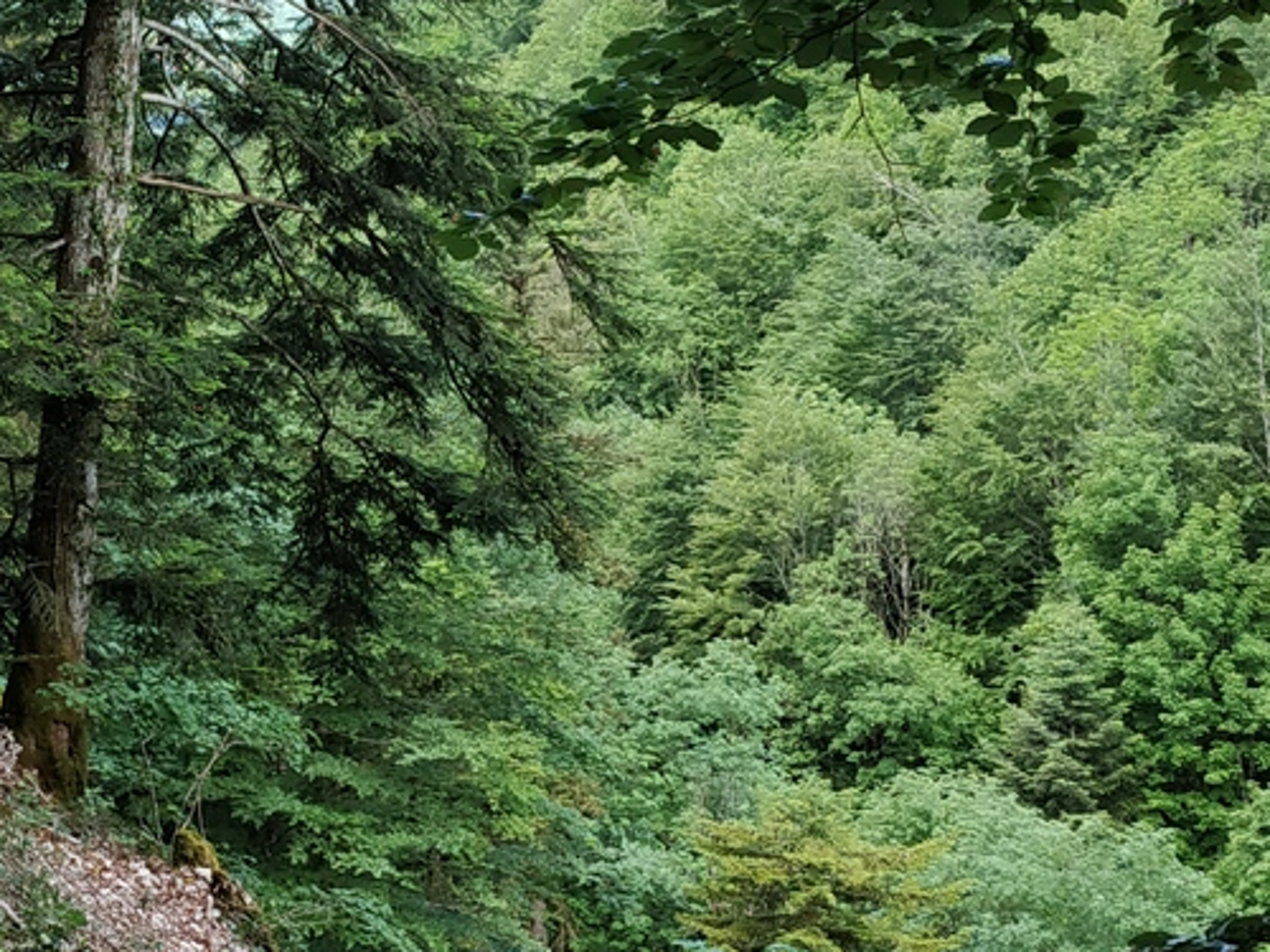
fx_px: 2642
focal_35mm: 72
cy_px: 357
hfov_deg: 26.2
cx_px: 142
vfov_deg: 20.4
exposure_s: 1/325
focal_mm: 3.94
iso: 250
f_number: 1.9
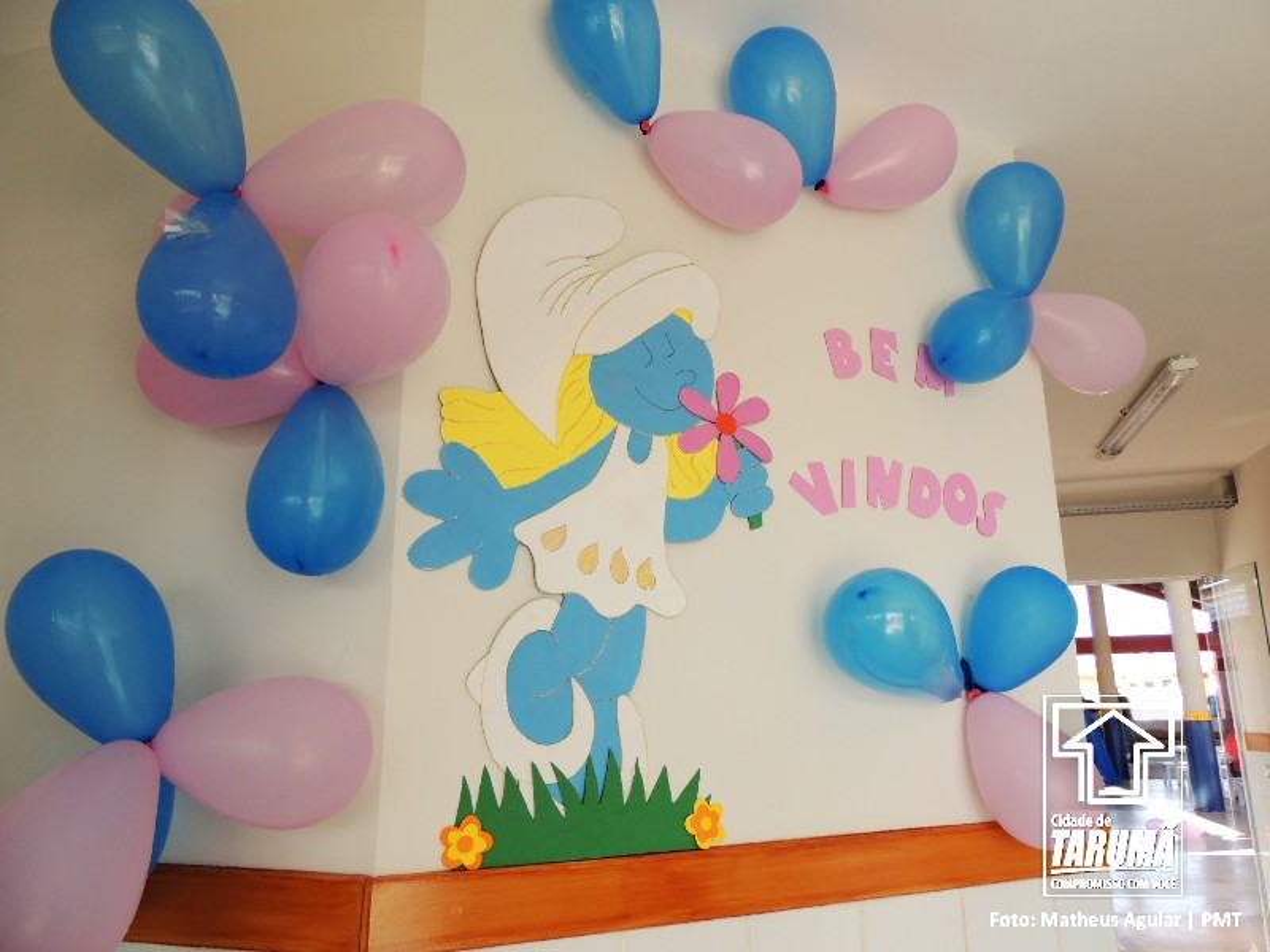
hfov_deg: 71.6
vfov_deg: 56.8
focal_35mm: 24
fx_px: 881
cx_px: 635
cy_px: 476
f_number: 3
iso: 100
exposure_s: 1/125
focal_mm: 4.3
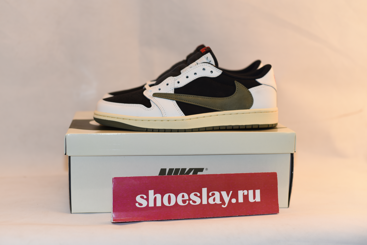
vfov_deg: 27.0
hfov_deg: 39.6
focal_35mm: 50
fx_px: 510
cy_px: 122
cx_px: 184
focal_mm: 50
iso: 100
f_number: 2.8
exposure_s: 1/60
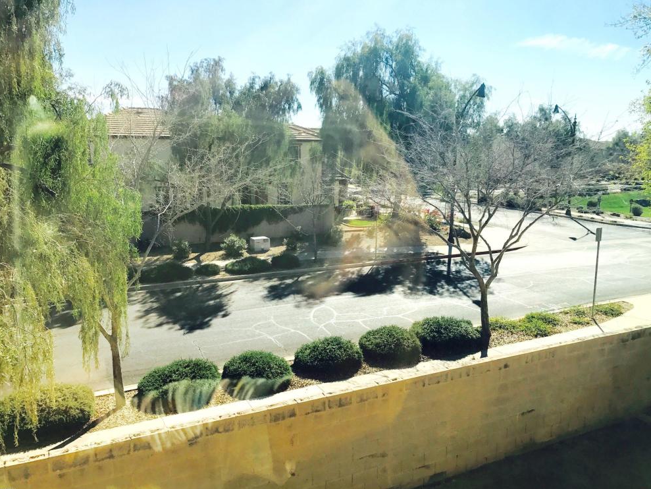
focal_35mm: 29
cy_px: 252
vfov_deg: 48.2
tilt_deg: -9.9
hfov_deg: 61.6
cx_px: 335
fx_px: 545
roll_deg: -0.9
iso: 20
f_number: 1.8
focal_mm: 3.99
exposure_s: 1/2336
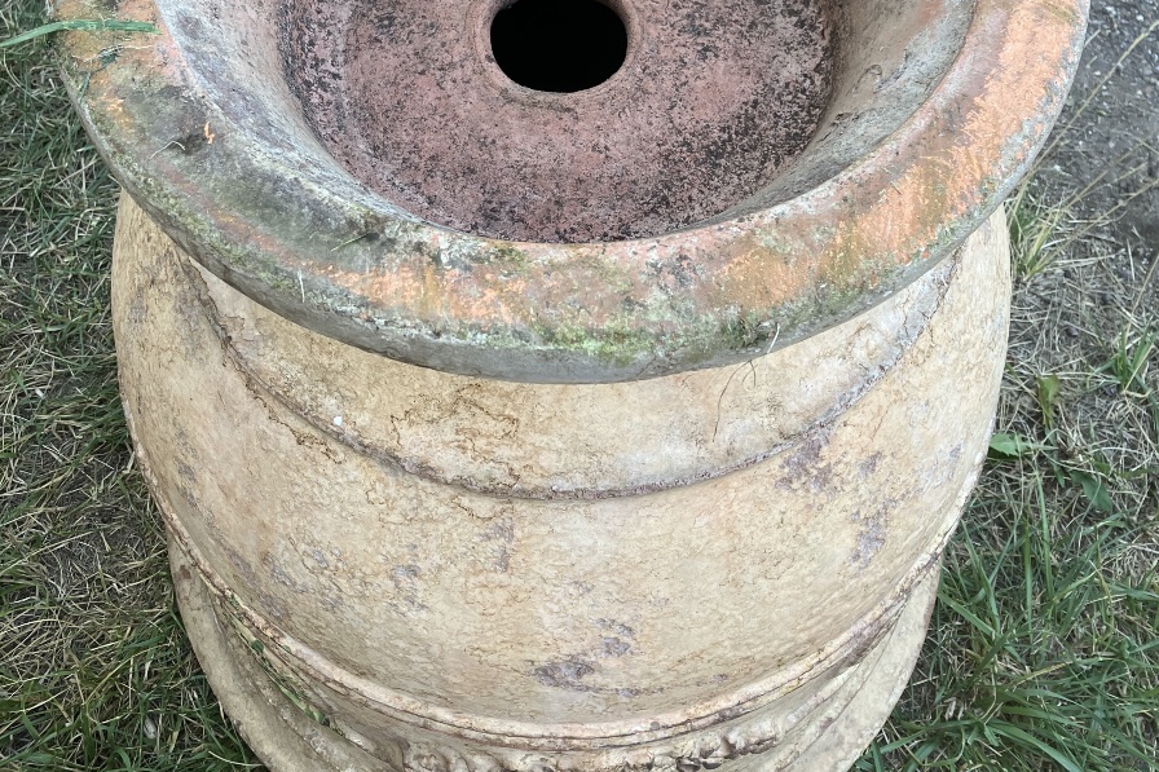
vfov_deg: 33.3
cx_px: 578
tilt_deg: -57.1
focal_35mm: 39
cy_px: 168
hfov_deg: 49.6
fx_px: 1255
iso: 40
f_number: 1.8
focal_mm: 3.99
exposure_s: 1/121
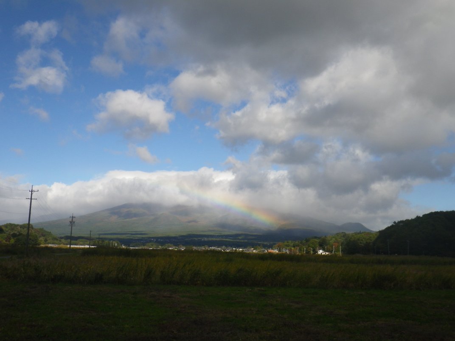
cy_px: 170
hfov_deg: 54.0
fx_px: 447
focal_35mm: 34
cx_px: 228
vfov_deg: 41.8
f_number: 4.6
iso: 80
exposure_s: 1/800
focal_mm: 6.1
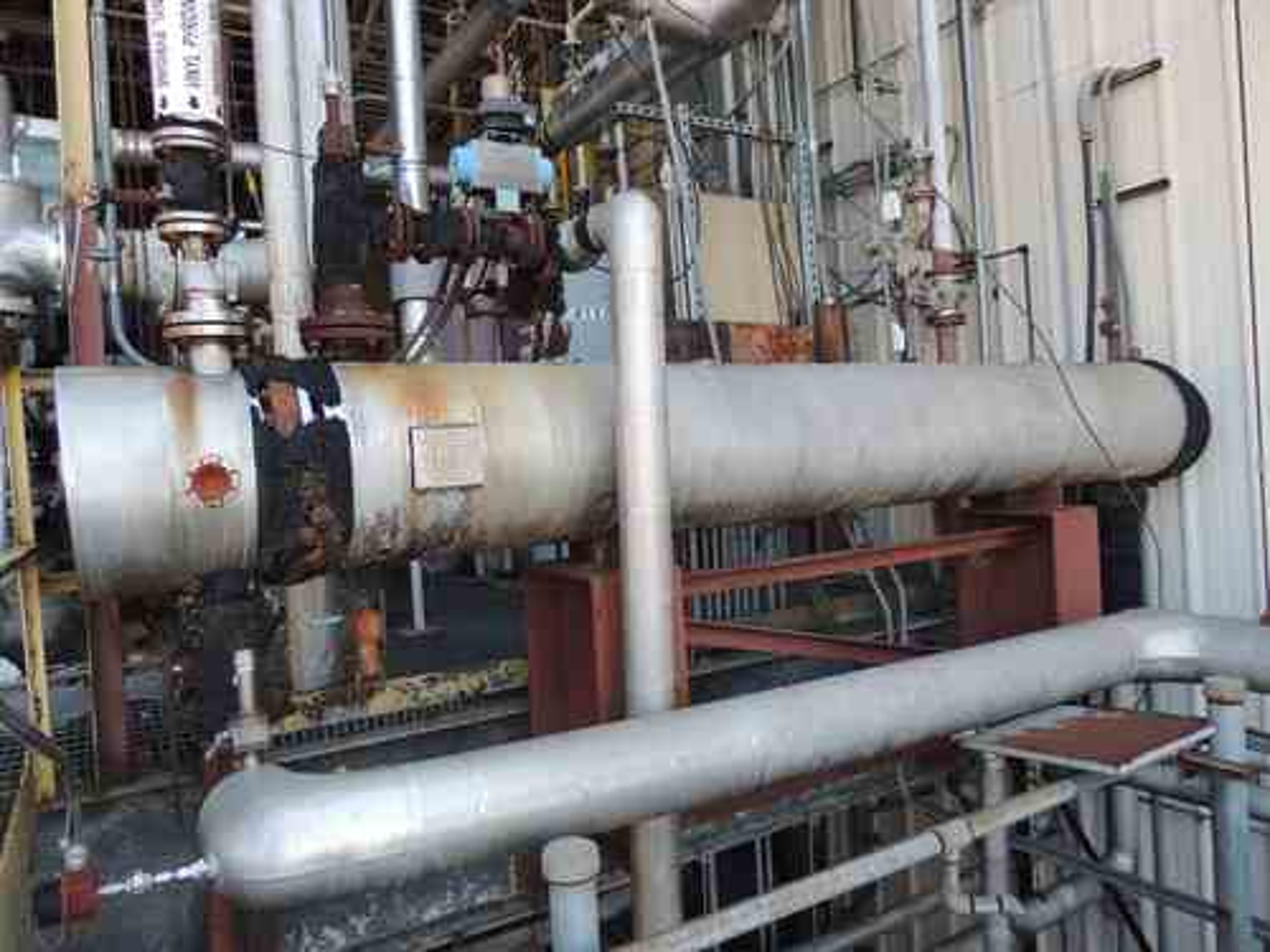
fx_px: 881
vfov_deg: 56.8
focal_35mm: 24
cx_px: 635
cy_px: 476
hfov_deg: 71.6
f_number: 3
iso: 100
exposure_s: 1/125
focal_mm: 4.3
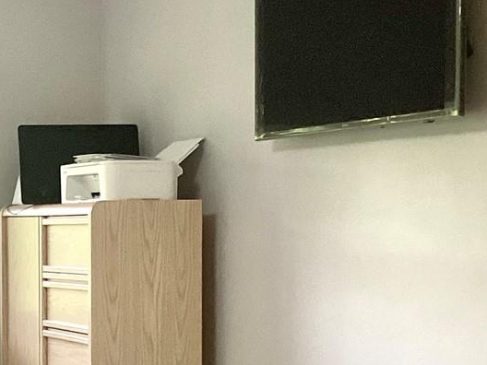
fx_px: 1322
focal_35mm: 94
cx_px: -92
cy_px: 285
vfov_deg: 15.6
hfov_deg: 19.7
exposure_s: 1/60
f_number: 2.4
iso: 100
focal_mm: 3.3
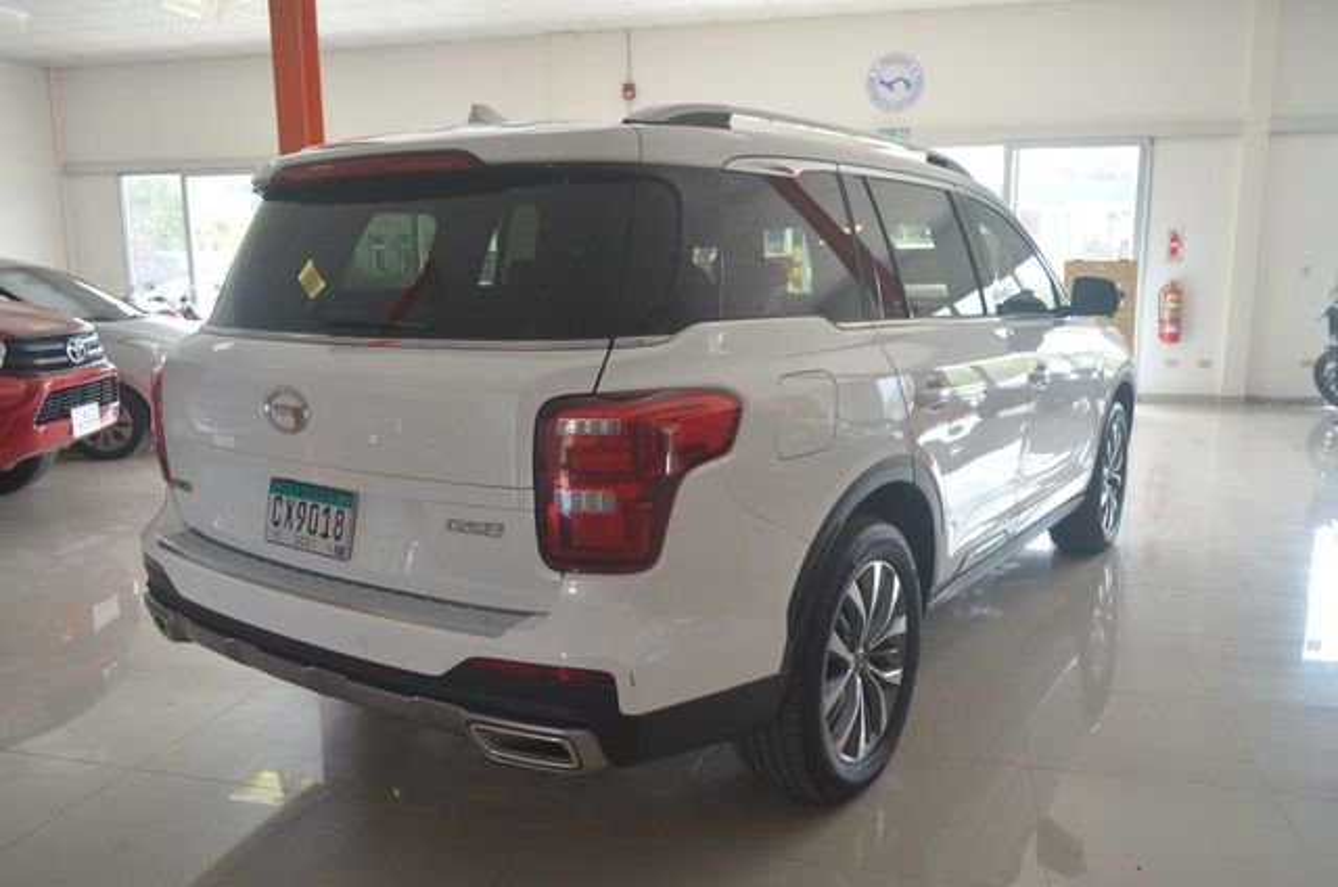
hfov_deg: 67.5
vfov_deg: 47.7
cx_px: 669
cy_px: 444
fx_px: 1001
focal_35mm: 27
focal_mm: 18
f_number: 3.5
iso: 500
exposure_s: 1/160
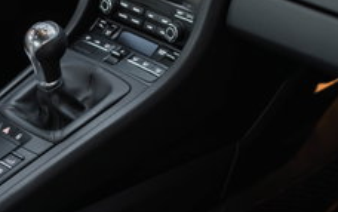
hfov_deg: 17.4
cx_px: 133
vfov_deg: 10.8
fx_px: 1106
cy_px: -3
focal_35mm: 120
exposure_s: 1/100
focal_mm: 35
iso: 1000
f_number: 2.2
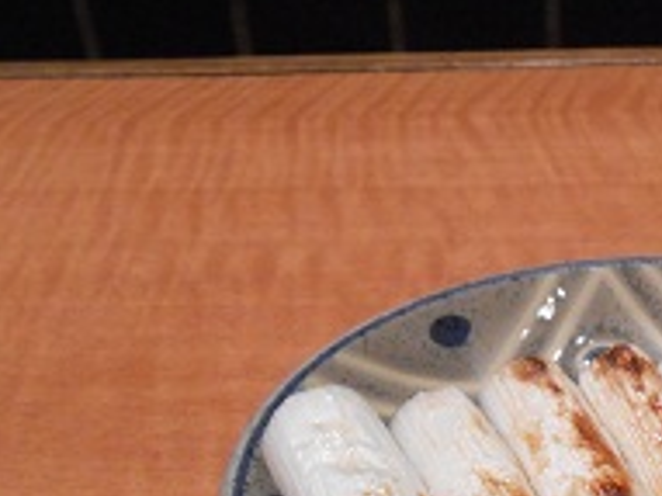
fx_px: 1166
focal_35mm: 61
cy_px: 454
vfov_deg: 23.3
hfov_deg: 30.5
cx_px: 579
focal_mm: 4.6
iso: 400
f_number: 3.5
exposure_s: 1/10
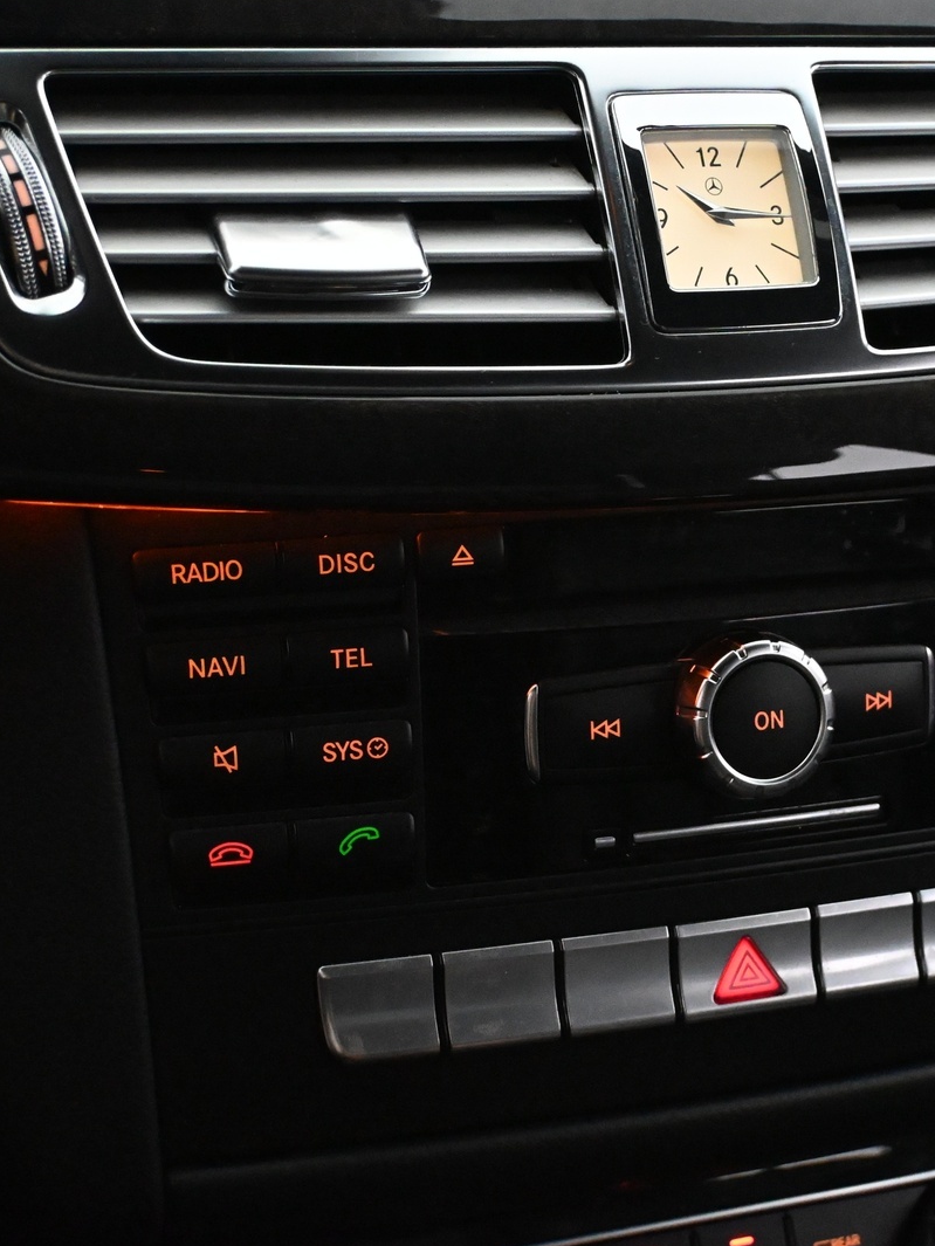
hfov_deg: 18.6
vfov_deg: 24.7
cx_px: 666
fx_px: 2845
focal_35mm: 79
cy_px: 620
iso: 8000
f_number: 5.3
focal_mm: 36
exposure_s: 1/60
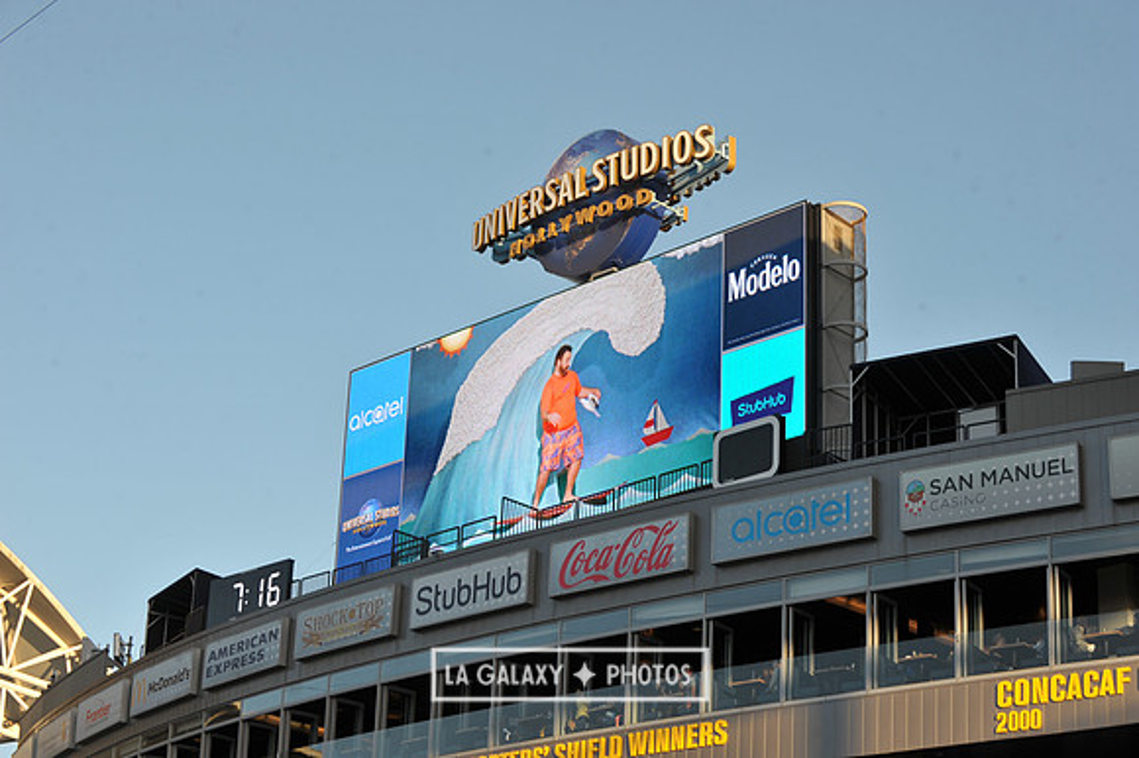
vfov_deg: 18.2
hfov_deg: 27.0
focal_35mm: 75
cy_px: 379
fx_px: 2371
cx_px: 570
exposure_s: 1/200
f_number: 7.1
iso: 200
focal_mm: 75
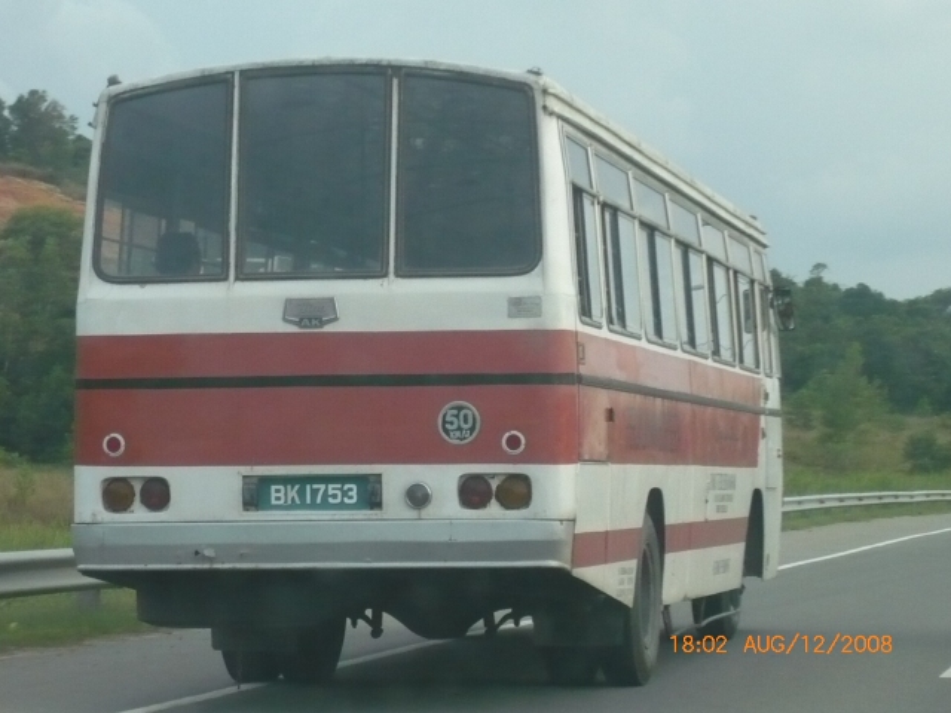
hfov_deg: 18.7
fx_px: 2885
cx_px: 476
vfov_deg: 14.1
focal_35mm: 105
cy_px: 356
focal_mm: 17.4
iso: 400
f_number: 5
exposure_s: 1/125
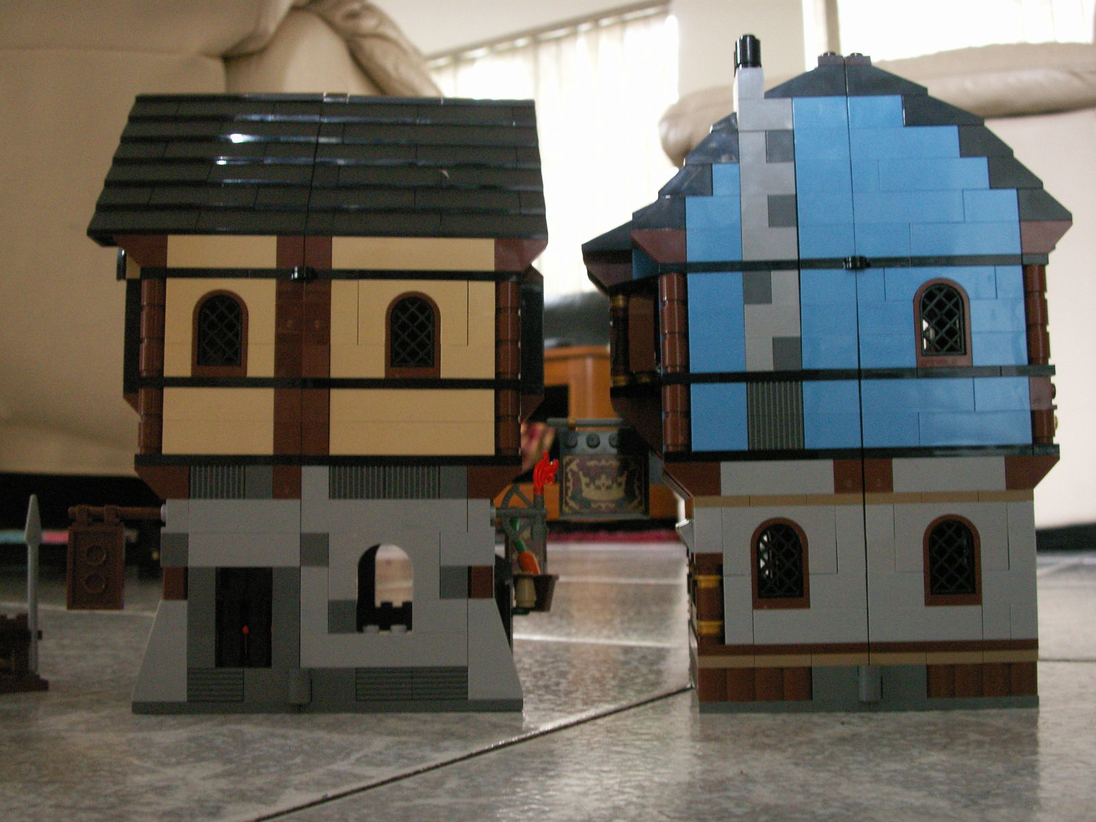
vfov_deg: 38.7
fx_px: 1171
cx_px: 548
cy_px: 411
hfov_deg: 50.1
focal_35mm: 37
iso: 160
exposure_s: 1
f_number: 3.5
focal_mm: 7.7
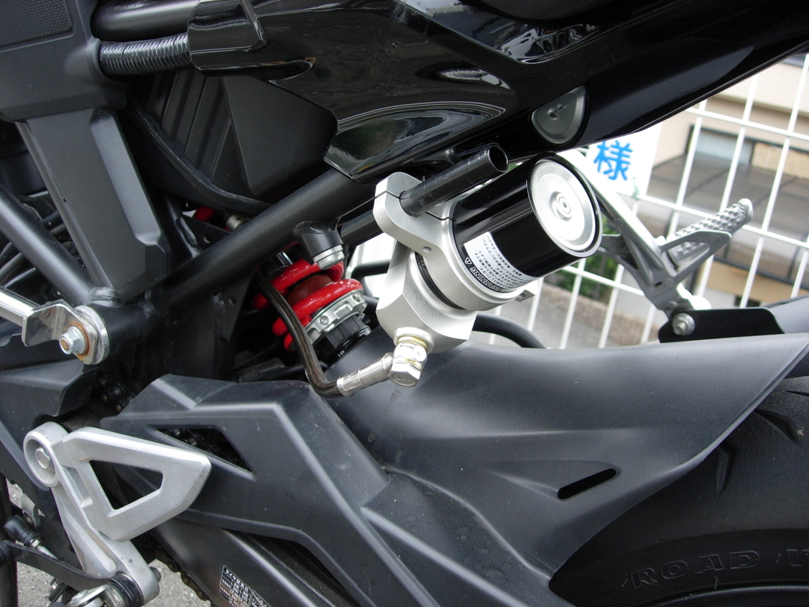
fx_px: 888
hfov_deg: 49.0
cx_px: 404
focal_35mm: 38
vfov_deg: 37.7
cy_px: 304
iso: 64
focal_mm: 7.8
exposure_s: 1/128
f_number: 2.8
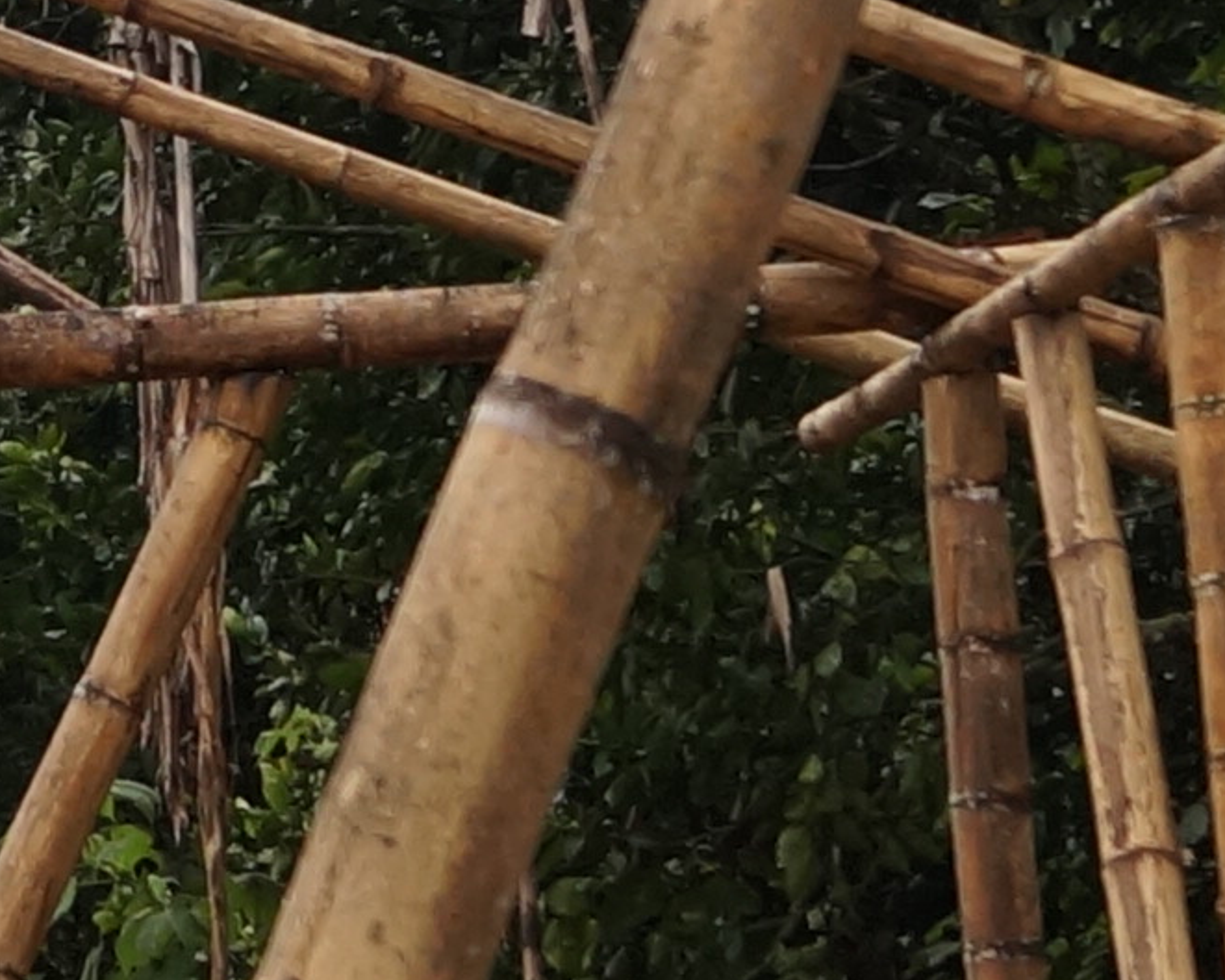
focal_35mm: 209
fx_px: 7578
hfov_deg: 9.0
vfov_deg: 7.4
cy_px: 26
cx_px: -619
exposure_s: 1/800
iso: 400
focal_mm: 18
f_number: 8
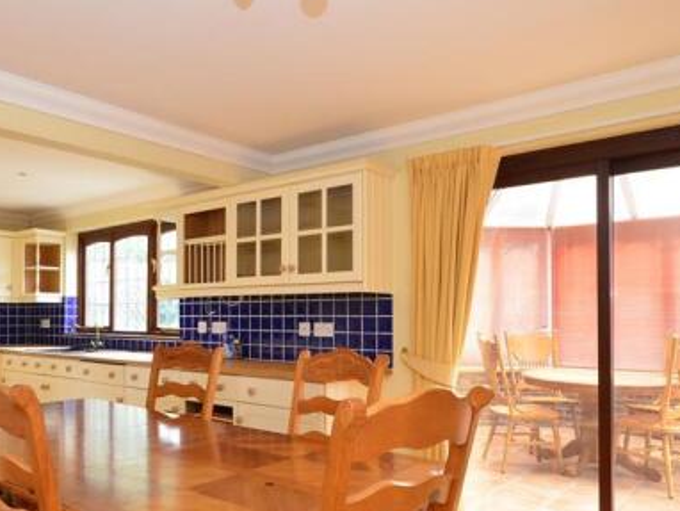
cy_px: 299
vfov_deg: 48.9
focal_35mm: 28
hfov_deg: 61.4
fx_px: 558
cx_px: 237
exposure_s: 1/8
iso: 640
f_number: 9
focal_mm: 11.5
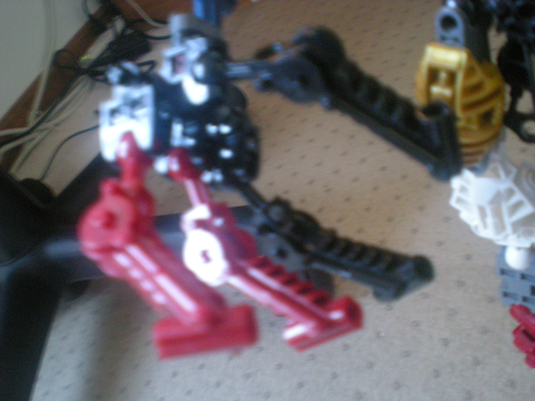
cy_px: 200
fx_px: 587
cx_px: 268
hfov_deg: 49.0
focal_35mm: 38
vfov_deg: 37.7
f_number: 3.1
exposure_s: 1/8
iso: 434
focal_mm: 6.3
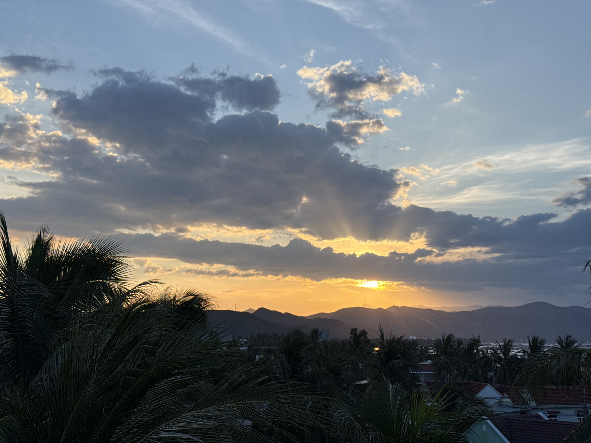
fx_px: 820
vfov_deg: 30.3
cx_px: 296
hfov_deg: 39.7
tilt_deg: +7.7
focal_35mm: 48
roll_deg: -0.1
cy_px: 222
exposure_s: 1/2415
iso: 64
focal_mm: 6.76
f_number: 1.78
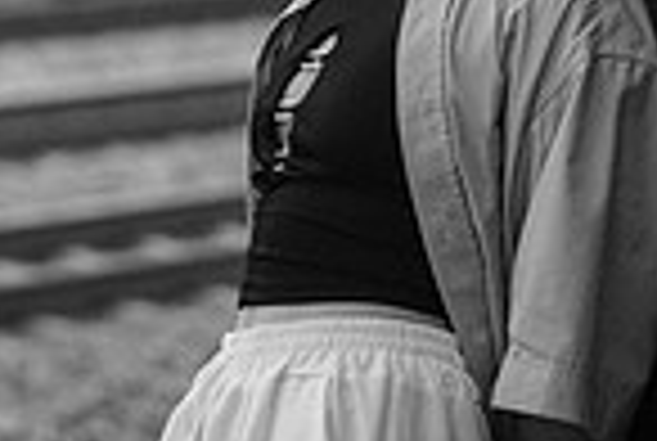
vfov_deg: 4.6
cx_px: 184
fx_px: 5431
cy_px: 25
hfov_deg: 6.9
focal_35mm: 297
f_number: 2
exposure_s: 1/160
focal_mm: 50
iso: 800
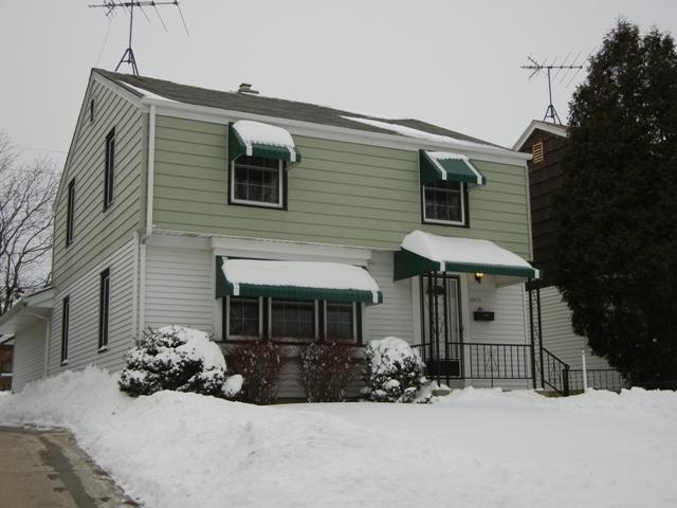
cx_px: 338
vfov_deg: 32.2
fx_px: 880
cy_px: 254
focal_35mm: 45
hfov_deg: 42.1
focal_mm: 8.1
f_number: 3.8
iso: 160
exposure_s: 1/380
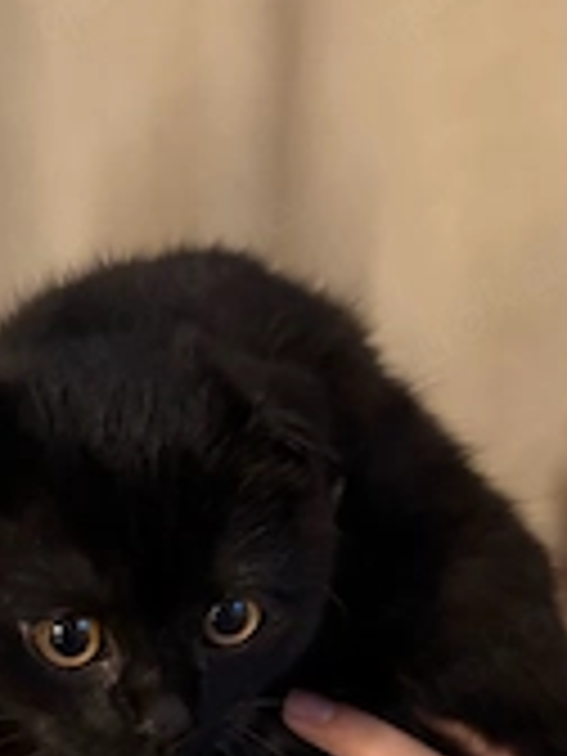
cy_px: 693
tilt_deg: -10.1
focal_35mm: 57
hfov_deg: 25.7
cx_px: 261
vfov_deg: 32.0
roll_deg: +0.8
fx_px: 1245
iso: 1000
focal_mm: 6.76
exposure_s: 1/32
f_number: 1.78
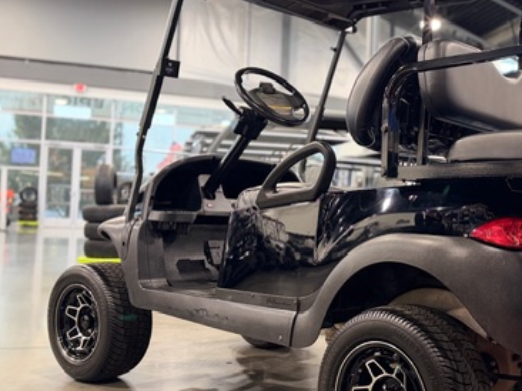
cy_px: 197
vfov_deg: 34.3
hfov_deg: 42.7
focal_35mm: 42
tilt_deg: +1.8
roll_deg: -1.7
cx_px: 422
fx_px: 633
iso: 320
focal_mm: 6.93
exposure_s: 1/60
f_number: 1.8
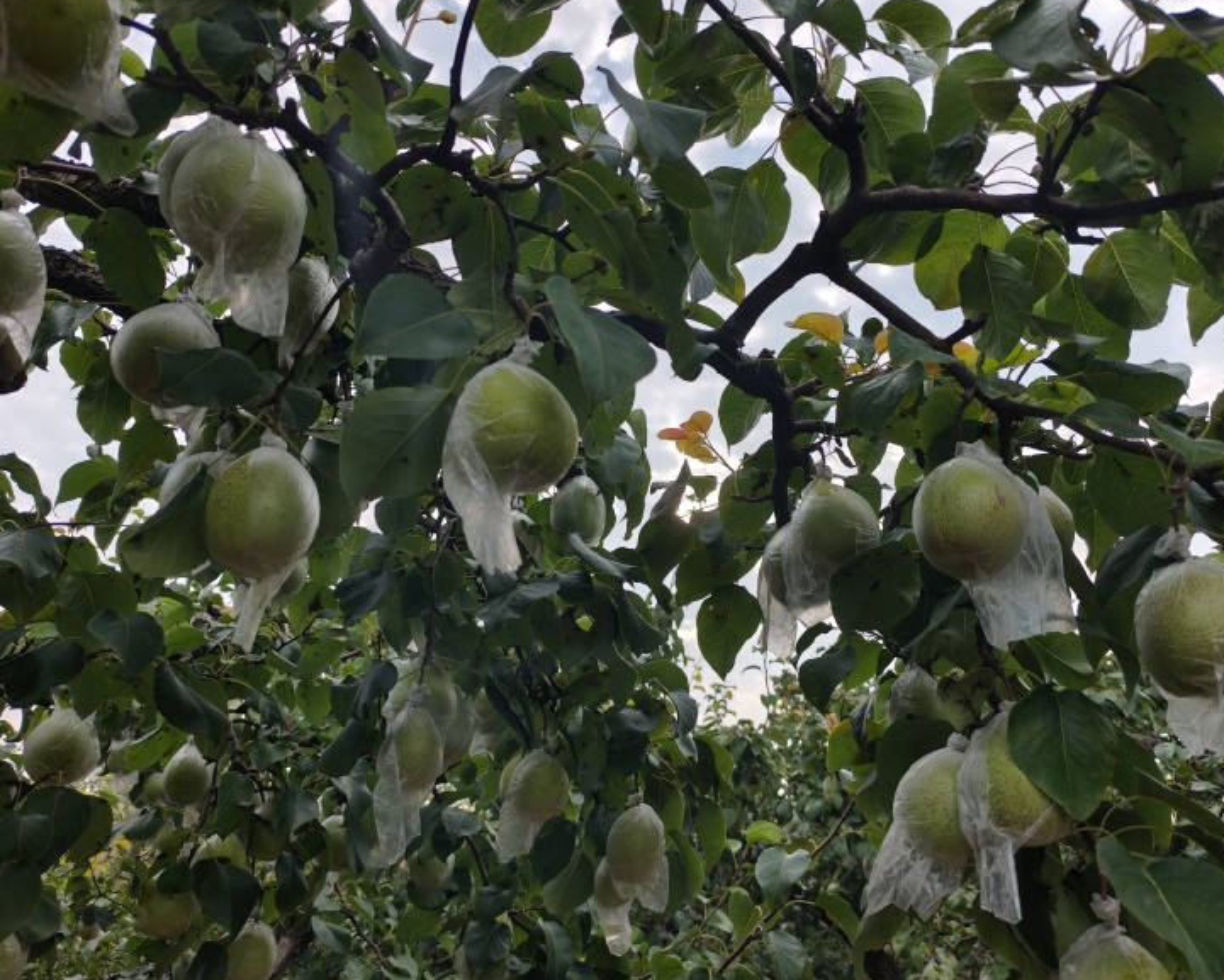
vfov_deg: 54.9
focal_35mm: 26
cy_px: 489
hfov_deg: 66.0
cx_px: 652
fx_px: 942
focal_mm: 5.84
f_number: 1.6
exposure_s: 1/419
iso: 50
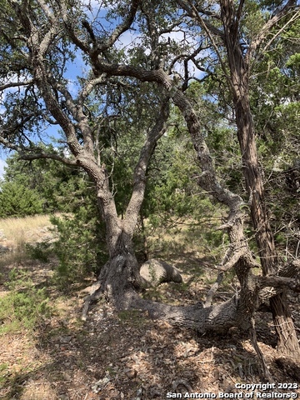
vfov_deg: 67.3
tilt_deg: +3.0
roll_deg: +7.8
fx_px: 300
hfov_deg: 53.1
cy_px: 200
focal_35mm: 26
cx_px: 150
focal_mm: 4.25
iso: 25
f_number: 1.8
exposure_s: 1/765
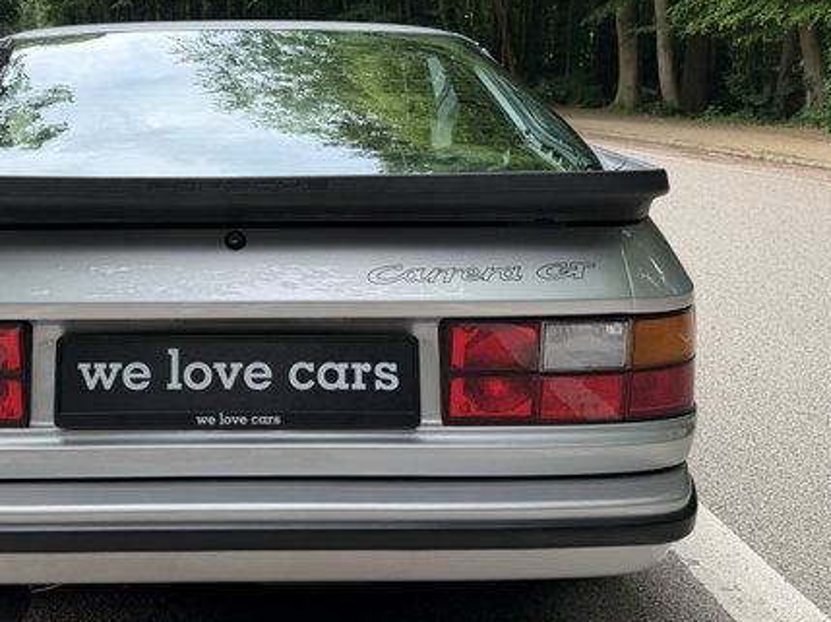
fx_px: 1031
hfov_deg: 42.8
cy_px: 207
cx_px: 232
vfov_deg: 33.3
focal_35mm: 43
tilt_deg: -7.0
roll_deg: -1.8
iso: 100
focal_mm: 6.76
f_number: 1.78
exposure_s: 1/467
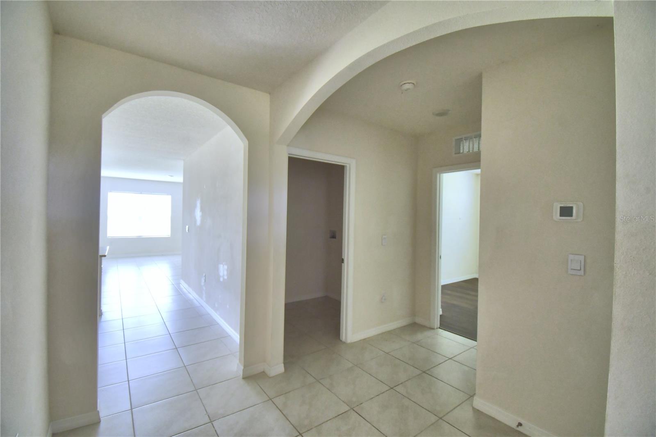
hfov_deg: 100.4
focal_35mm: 15
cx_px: 328
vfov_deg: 77.3
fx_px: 273
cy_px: 218
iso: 400
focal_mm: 10
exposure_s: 1/60
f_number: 4.5
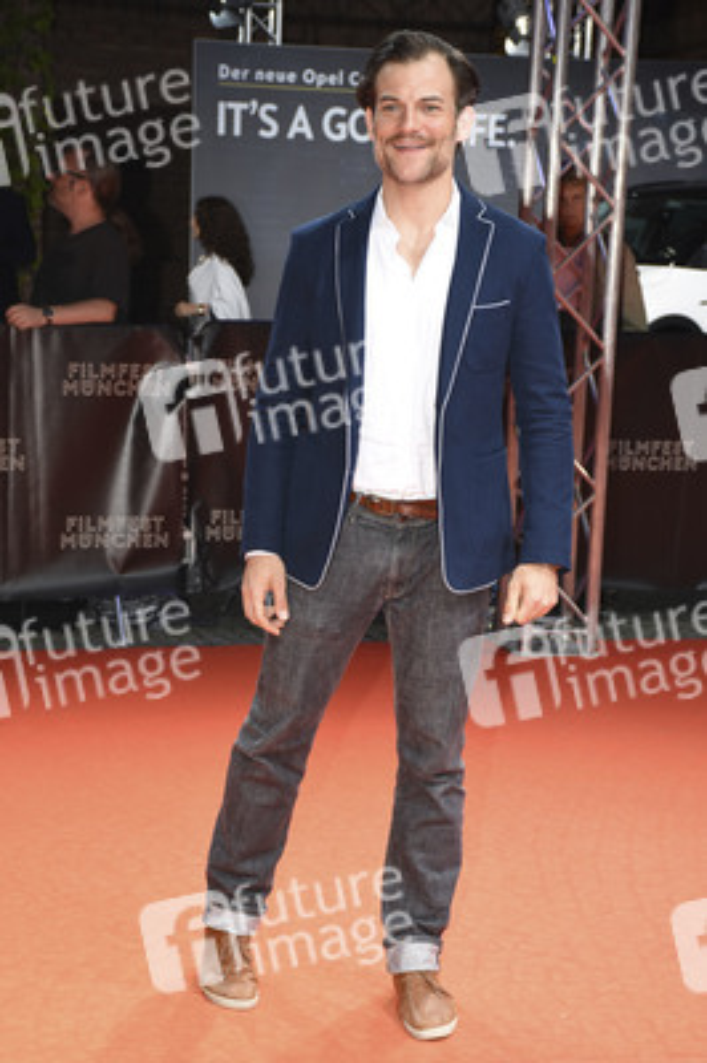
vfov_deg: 26.0
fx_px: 2302
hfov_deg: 17.5
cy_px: 532
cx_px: 354
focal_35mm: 78
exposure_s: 1/160
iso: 400
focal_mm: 52
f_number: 6.3
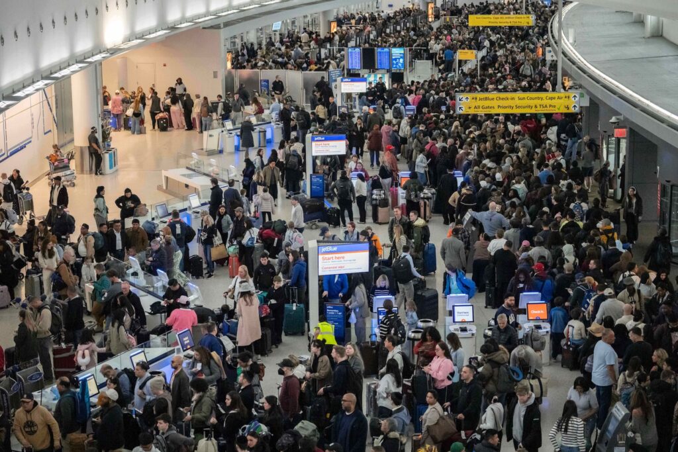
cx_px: 339
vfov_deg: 19.5
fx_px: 1318
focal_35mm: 70
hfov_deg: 28.8
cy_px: 226
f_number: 2.8
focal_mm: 70
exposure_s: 1/1000
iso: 10000
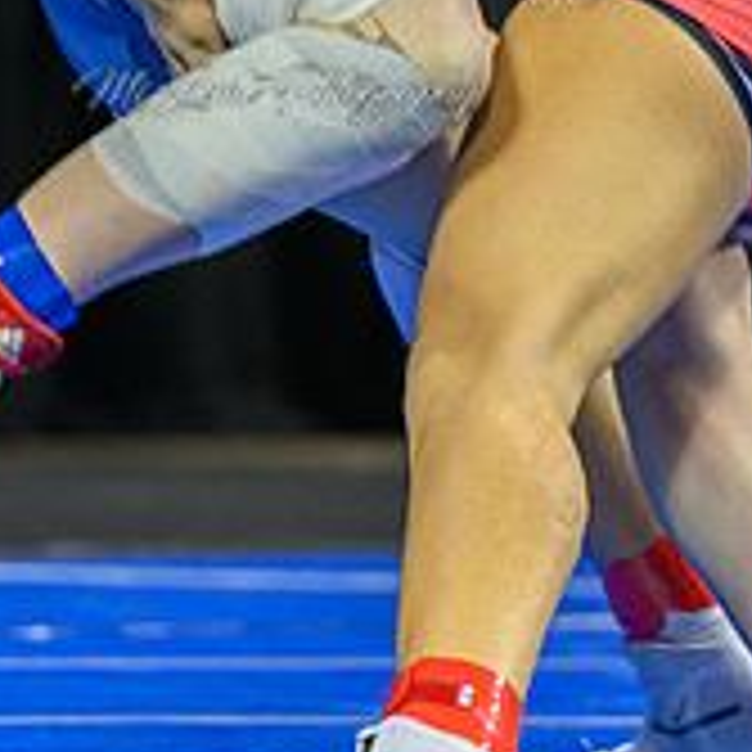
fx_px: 12117
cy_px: -157
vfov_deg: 3.5
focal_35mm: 493
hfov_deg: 3.6
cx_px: 306
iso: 2000
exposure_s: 1/800
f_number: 2.8
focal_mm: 140
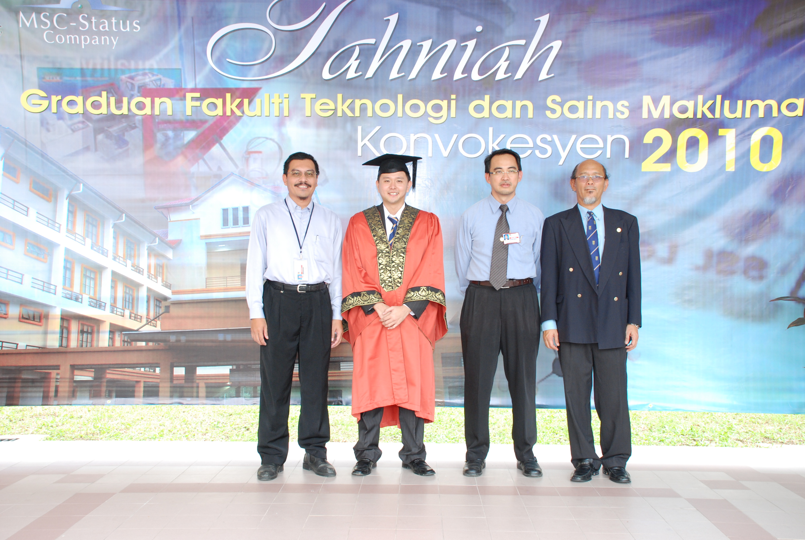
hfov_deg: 49.5
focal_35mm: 39
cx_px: 402
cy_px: 270
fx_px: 874
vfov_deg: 34.4
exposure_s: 1/80
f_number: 5.6
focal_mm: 26
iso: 400
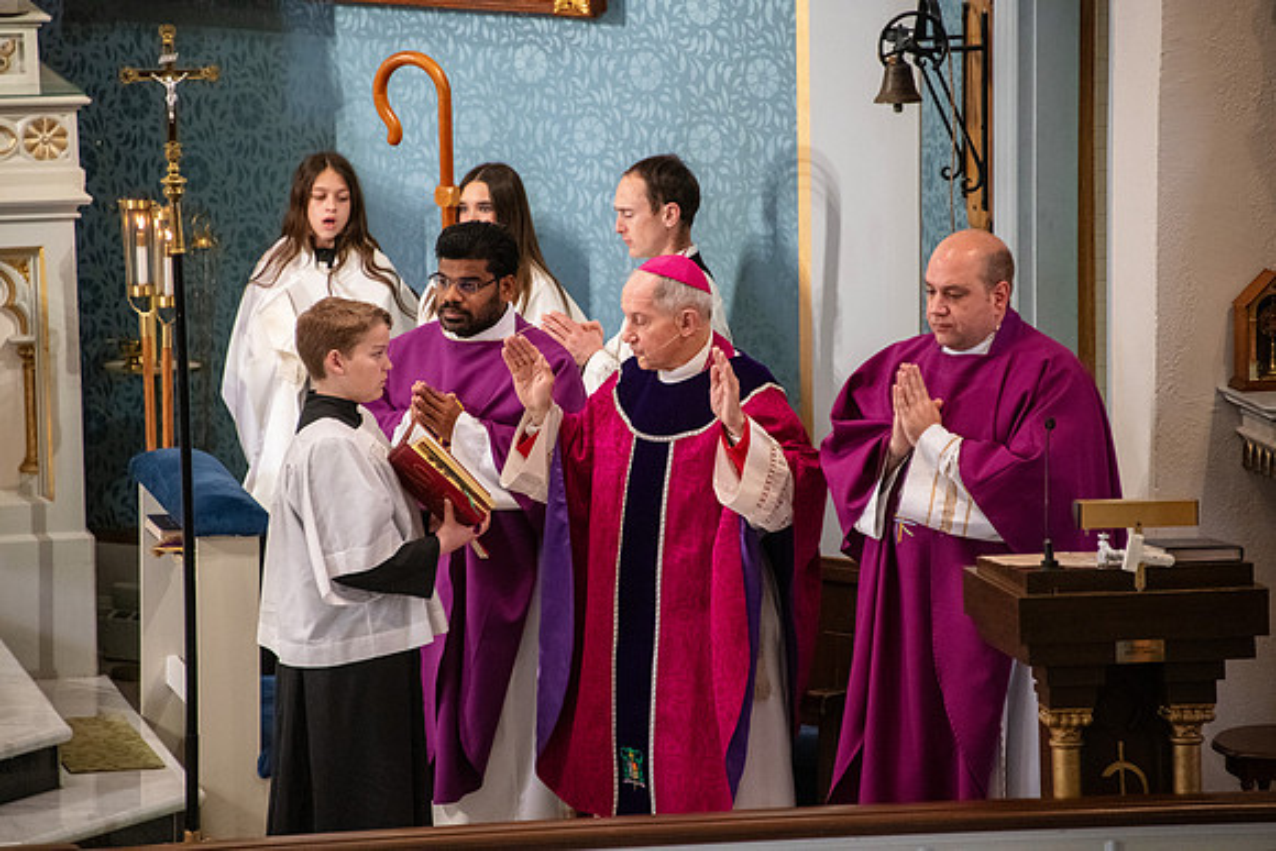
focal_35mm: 300
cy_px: 426
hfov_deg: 6.9
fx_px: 10635
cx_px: 638
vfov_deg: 4.6
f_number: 5.6
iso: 4000
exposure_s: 1/80
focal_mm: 300
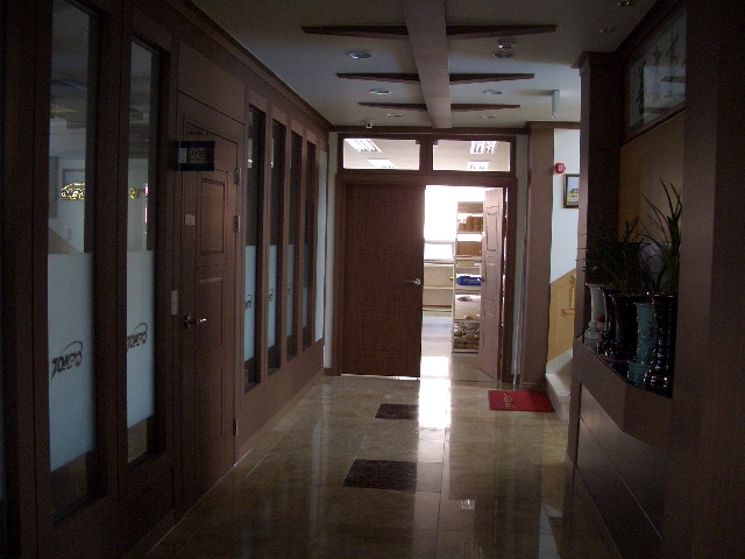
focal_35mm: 35
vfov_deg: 40.7
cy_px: 280
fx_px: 753
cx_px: 372
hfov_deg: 52.6
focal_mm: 5.8
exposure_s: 1/8
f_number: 2.6
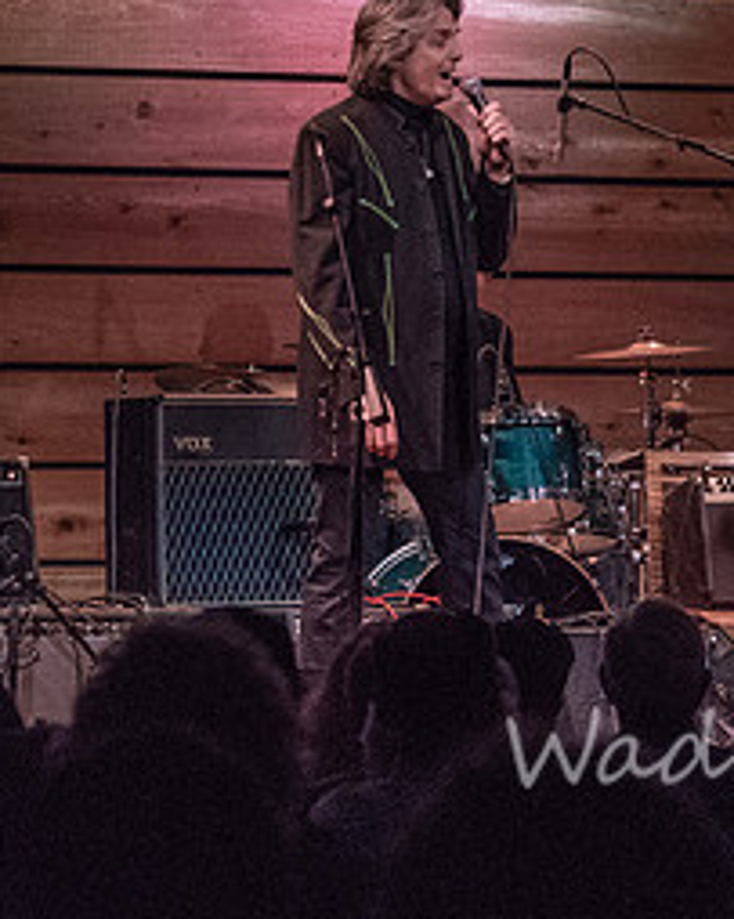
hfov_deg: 5.5
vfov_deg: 6.9
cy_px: 284
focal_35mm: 279
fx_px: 7581
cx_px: 951
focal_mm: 130
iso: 6400
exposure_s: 1/160
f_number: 8
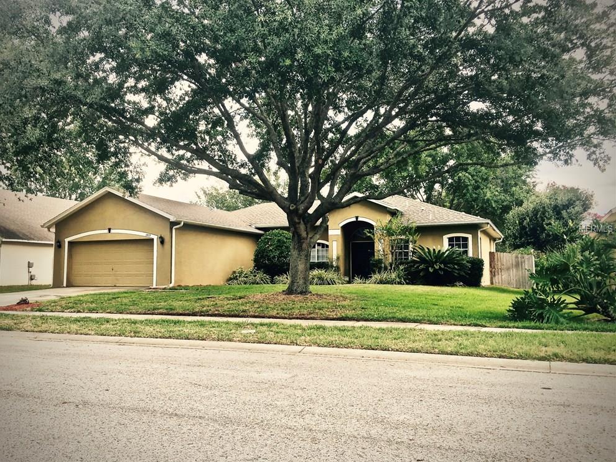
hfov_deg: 60.0
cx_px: 298
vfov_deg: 46.8
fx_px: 534
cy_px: 229
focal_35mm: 30
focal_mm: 4.15
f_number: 2.2
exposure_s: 1/164
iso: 25
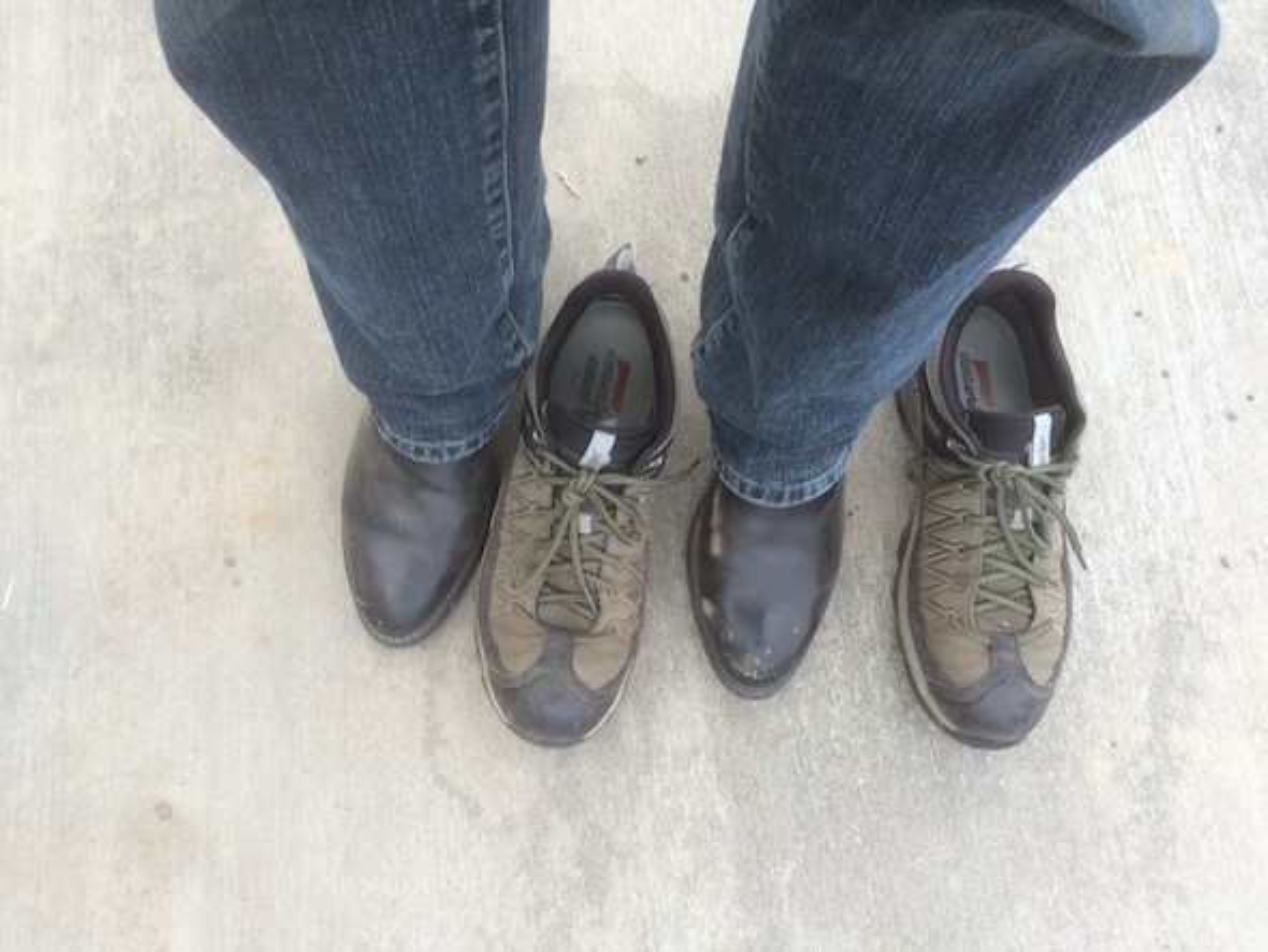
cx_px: 634
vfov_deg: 48.3
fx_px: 1063
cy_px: 476
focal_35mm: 29
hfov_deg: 61.6
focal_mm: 4.15
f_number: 2.2
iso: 32
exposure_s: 1/140
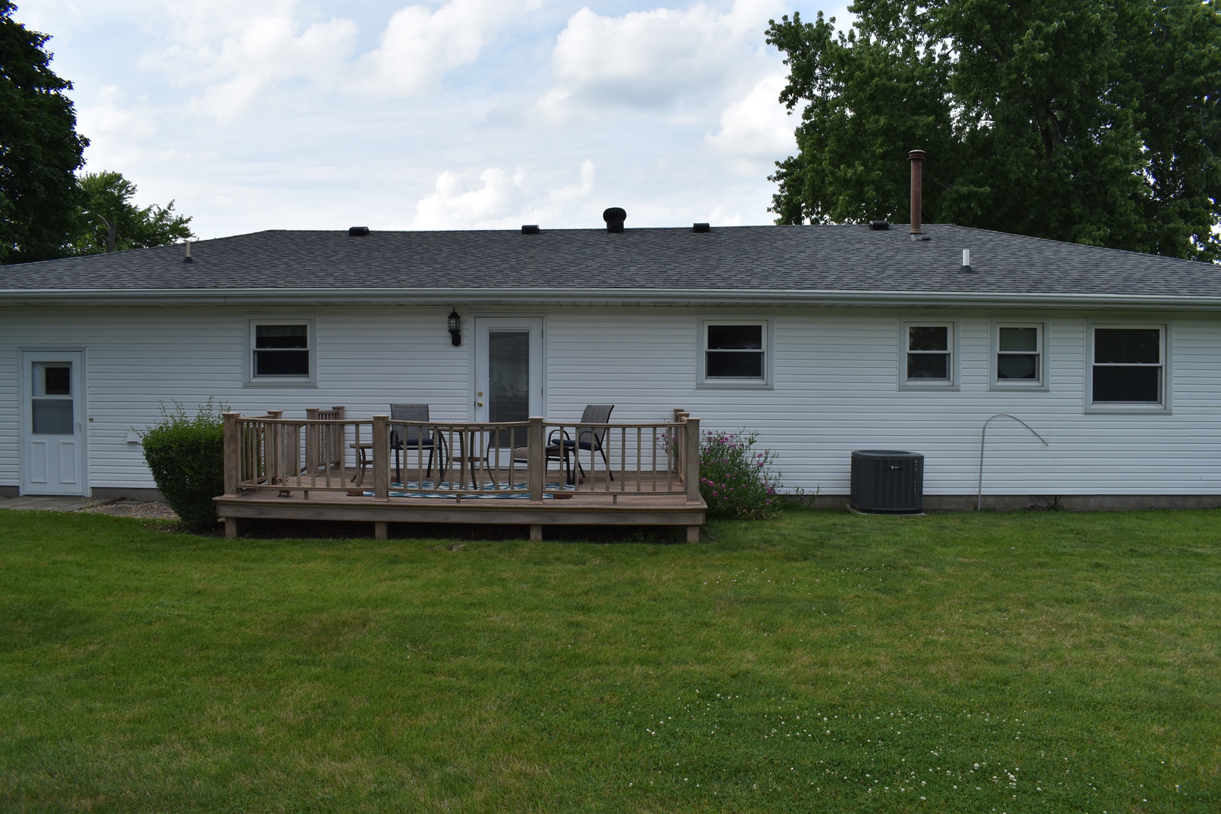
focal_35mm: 27
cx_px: 610
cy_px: 407
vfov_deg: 47.9
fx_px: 916
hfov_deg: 67.4
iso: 100
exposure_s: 1/200
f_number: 9
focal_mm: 18
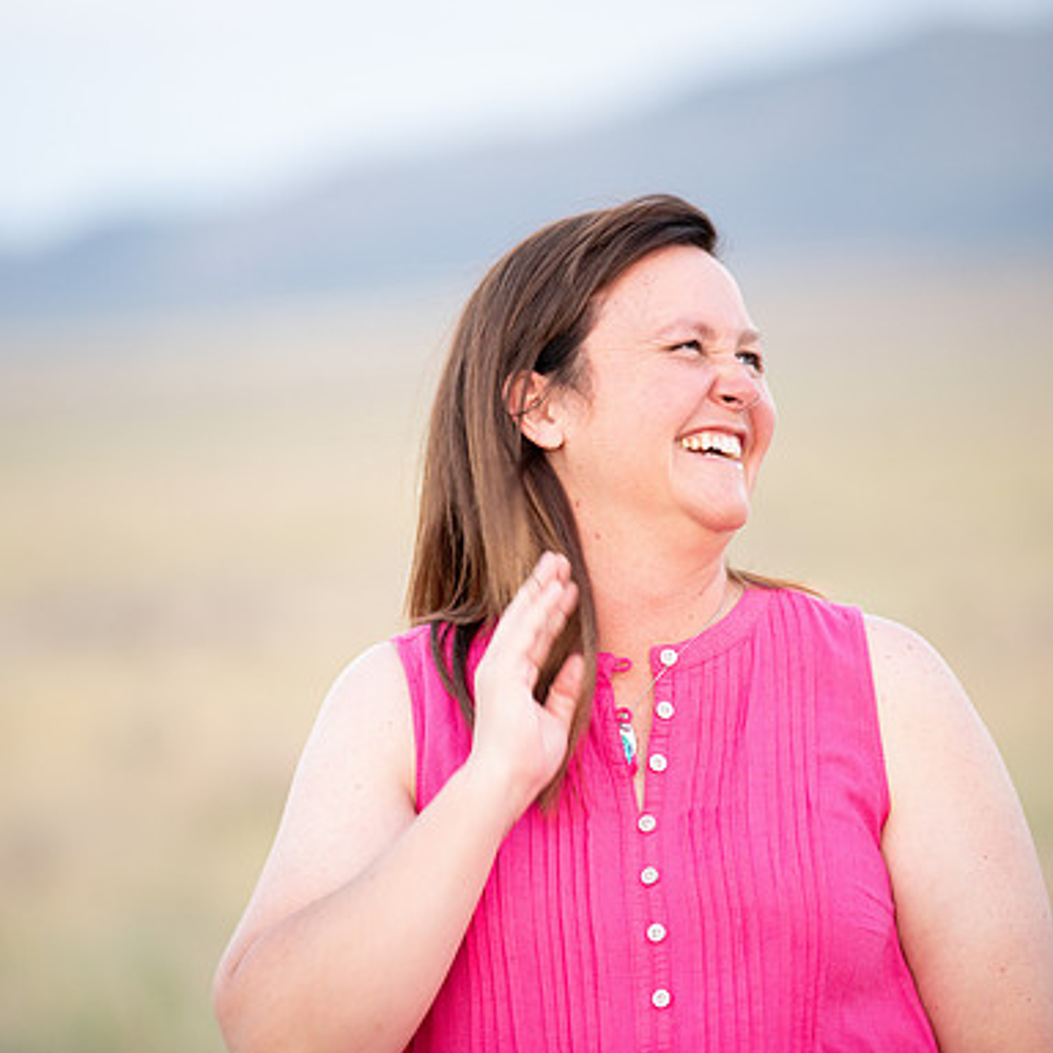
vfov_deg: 7.2
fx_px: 8397
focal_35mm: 244
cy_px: 528
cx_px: 488
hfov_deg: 7.2
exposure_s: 1/125
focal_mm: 190
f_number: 2.8
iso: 1250
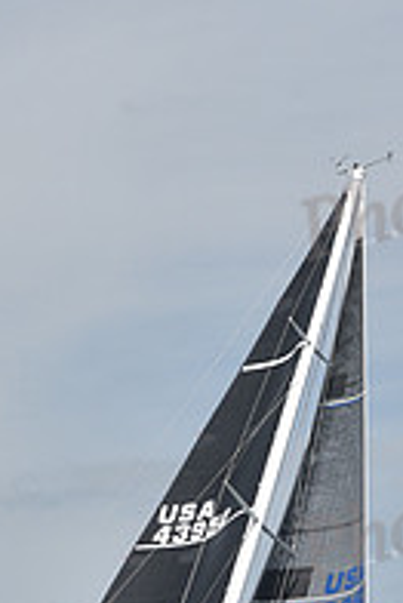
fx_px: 4559
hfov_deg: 5.1
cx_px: 143
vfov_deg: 7.6
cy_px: 385
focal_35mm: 272
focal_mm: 92
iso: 320
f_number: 6.3
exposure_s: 1/800
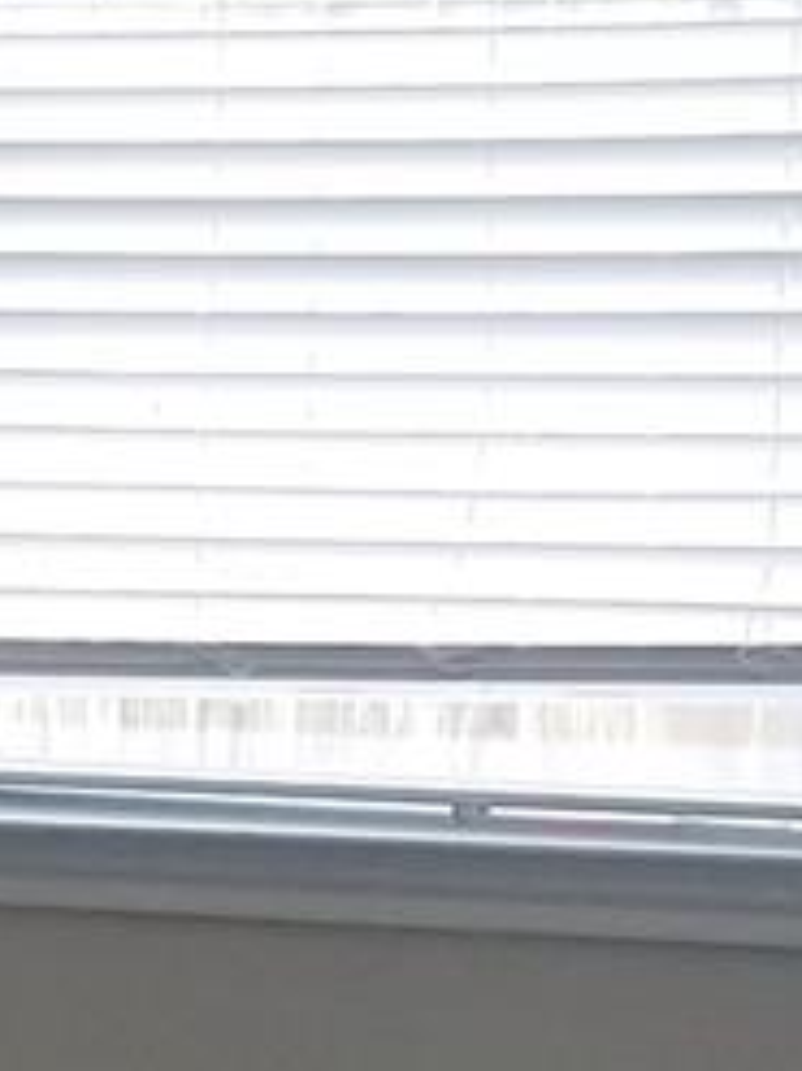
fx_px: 5009
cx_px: -499
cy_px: 906
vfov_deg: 12.1
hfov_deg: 8.9
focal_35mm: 162
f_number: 1.7
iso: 50
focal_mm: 4.2
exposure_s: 1/60
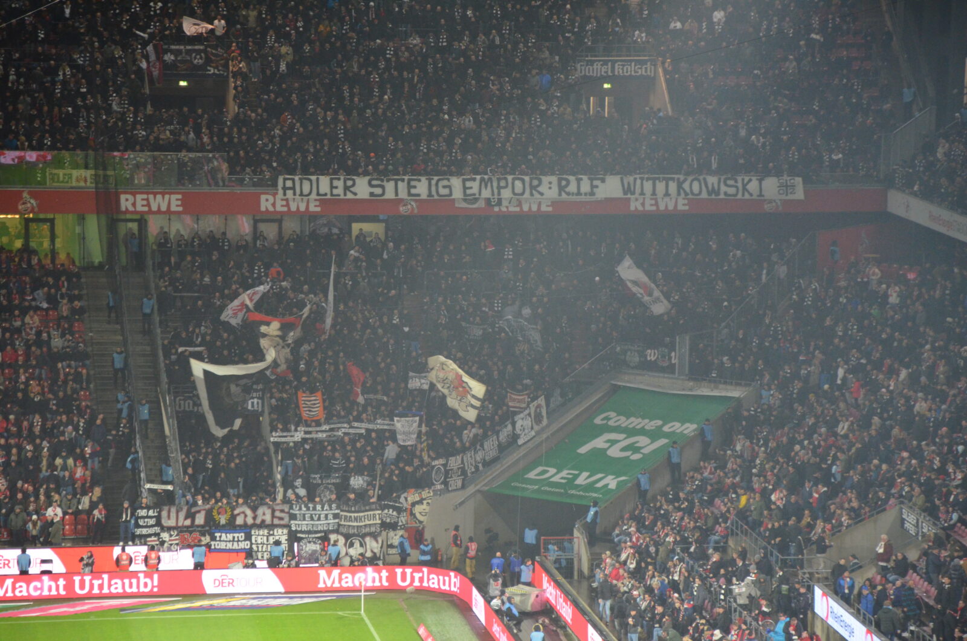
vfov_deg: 8.7
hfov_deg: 13.1
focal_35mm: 158
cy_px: 320
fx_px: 4222
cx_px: 484
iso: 2000
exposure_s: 1/125
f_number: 5.6
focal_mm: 105
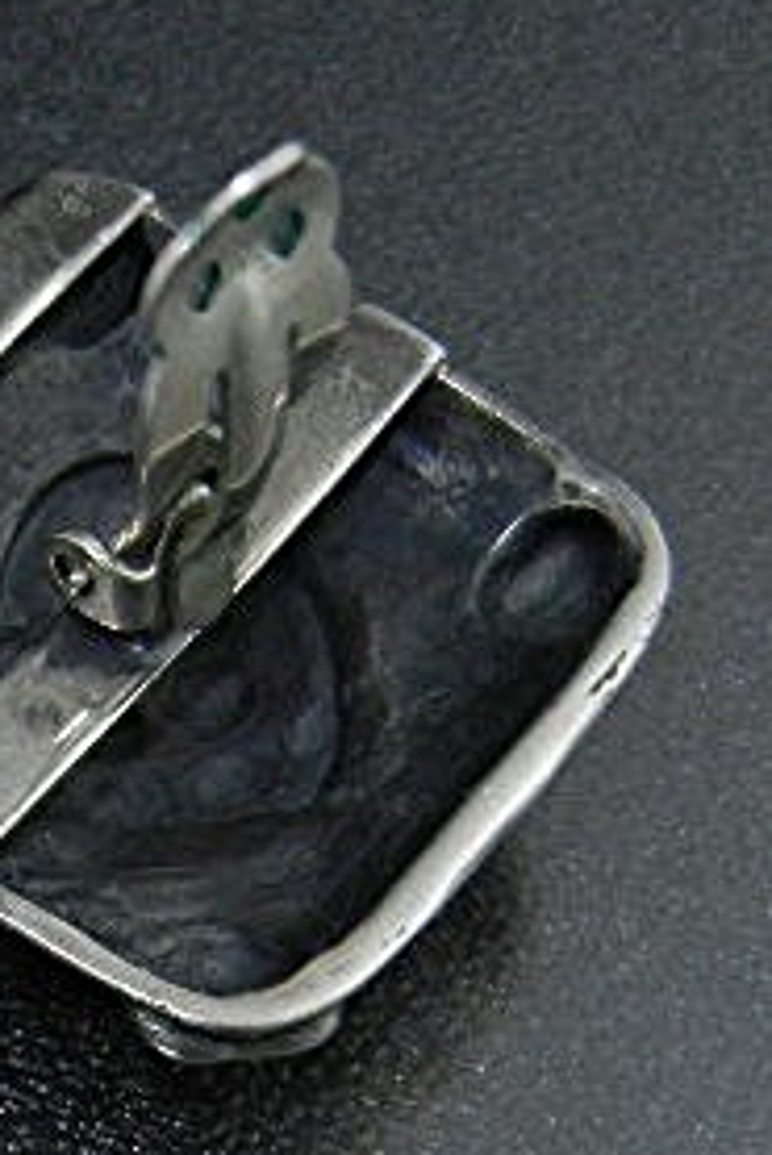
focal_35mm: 125
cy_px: 984
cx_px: -517
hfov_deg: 10.5
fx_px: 4016
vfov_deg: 16.2
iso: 800
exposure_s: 1/30
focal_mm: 9.3
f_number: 7.8
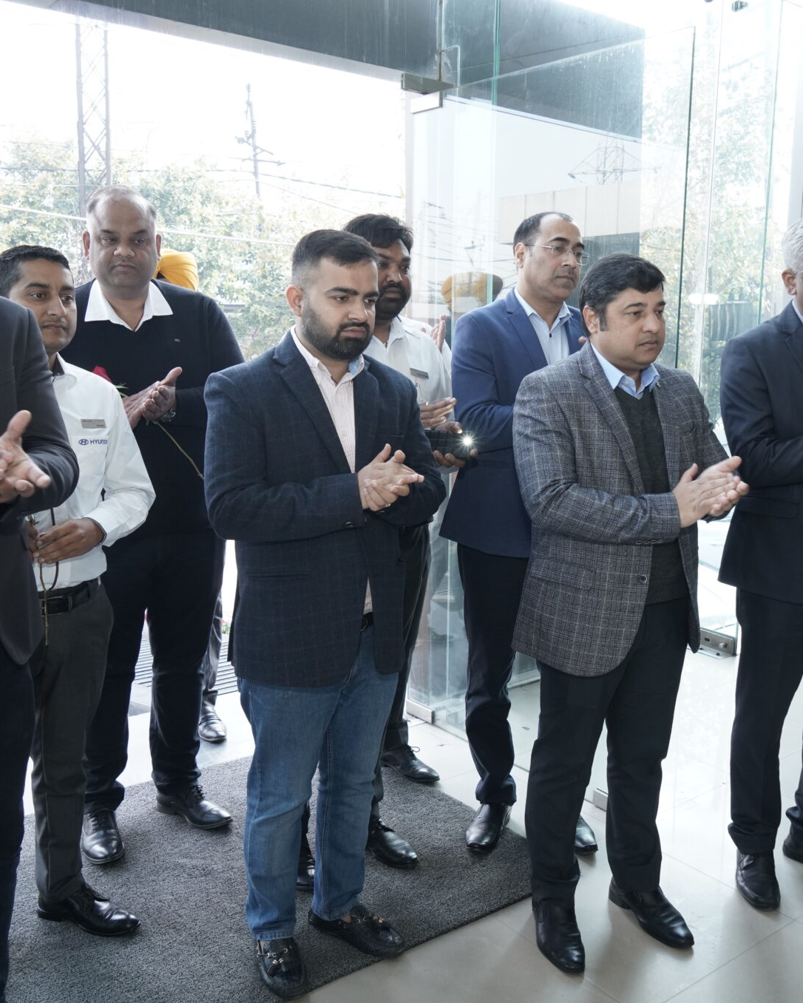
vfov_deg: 52.8
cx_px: 484
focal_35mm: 34
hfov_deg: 43.1
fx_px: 1010
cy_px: 504
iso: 1250
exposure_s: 1/160
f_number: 6.3
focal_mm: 24
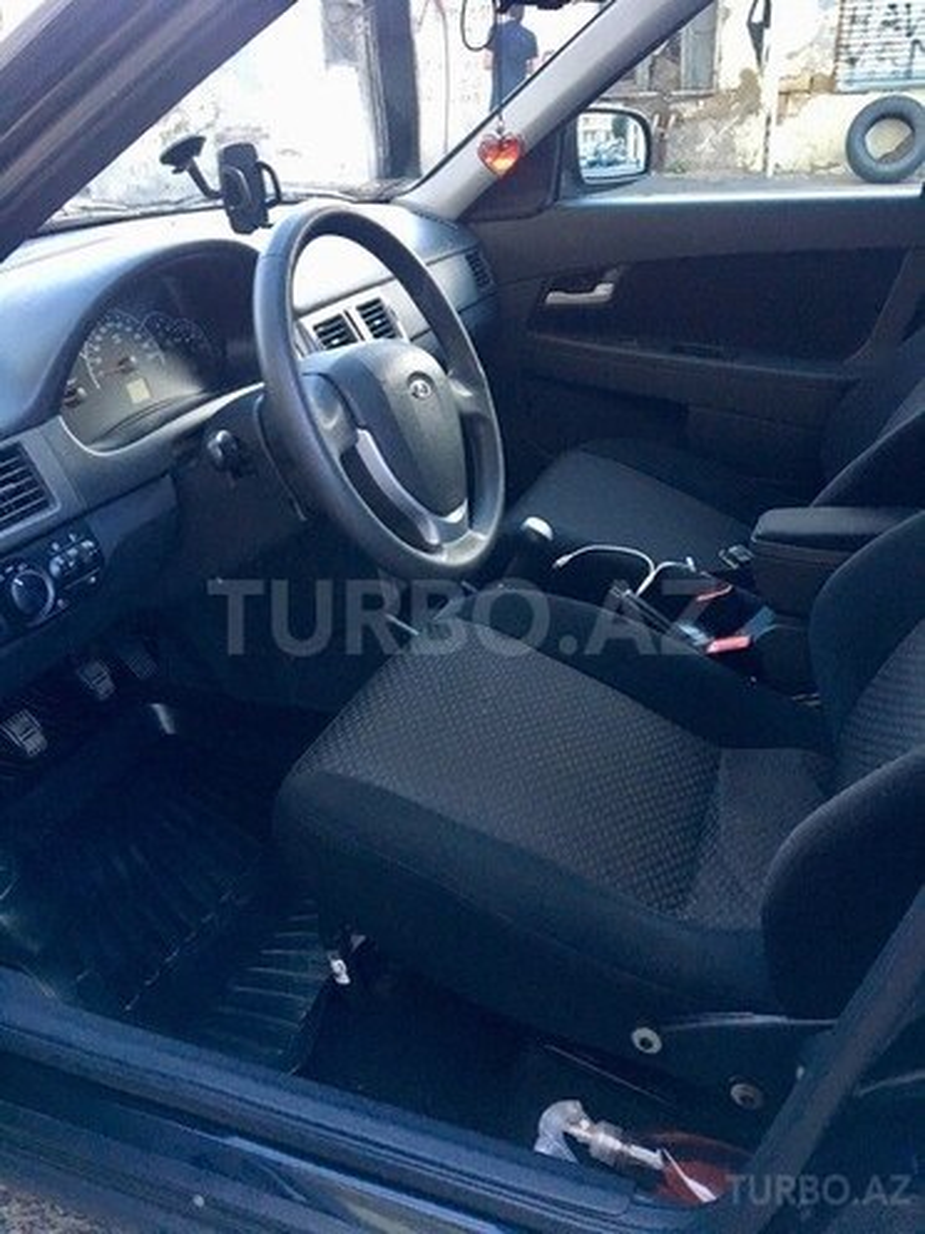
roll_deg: +1.1
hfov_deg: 48.2
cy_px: 617
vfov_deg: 61.7
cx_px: 462
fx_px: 1033
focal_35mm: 29
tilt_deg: -26.0
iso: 200
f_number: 2.2
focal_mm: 4.15
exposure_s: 1/25
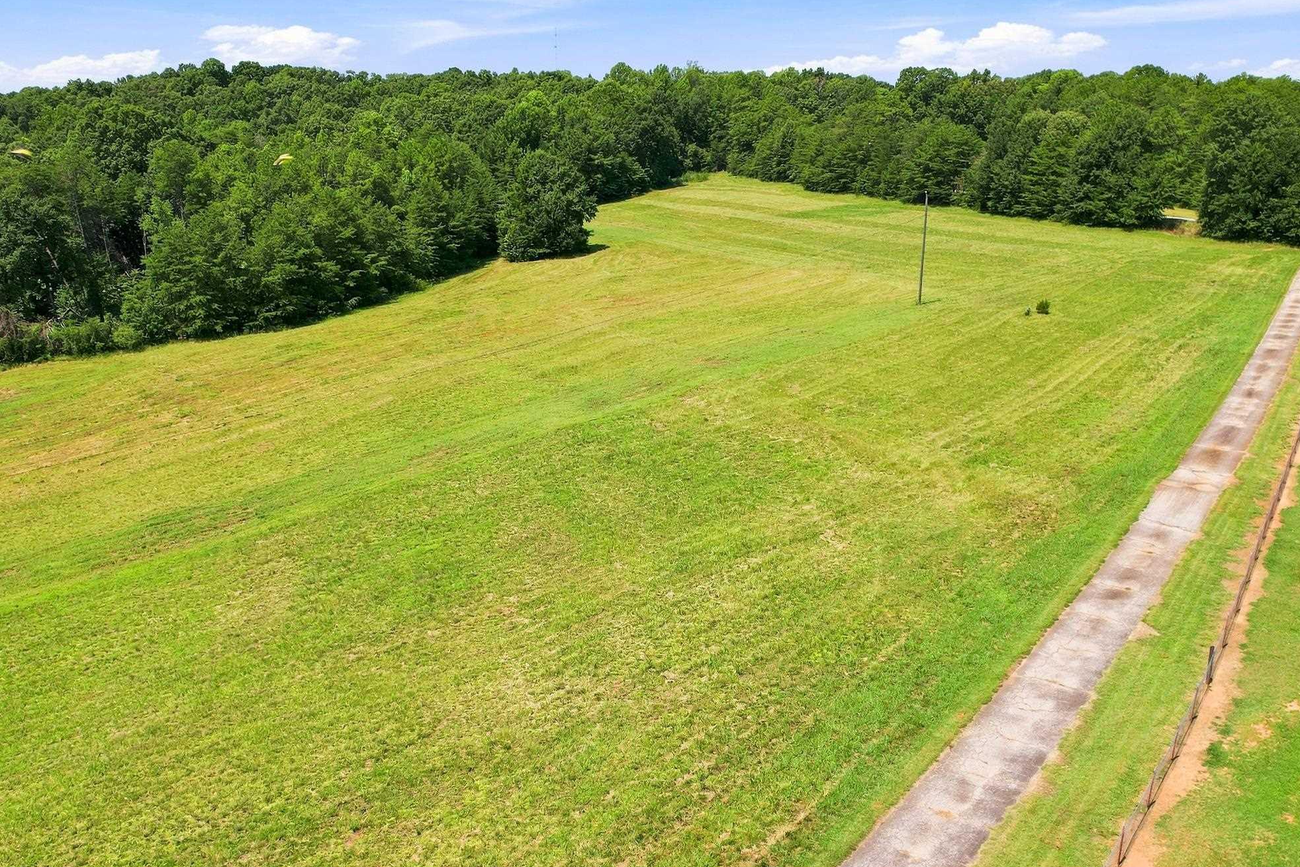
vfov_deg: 46.0
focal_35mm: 28
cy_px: 538
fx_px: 1011
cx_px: 647
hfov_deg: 65.5
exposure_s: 1/320
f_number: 2.8
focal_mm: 8.4
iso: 100
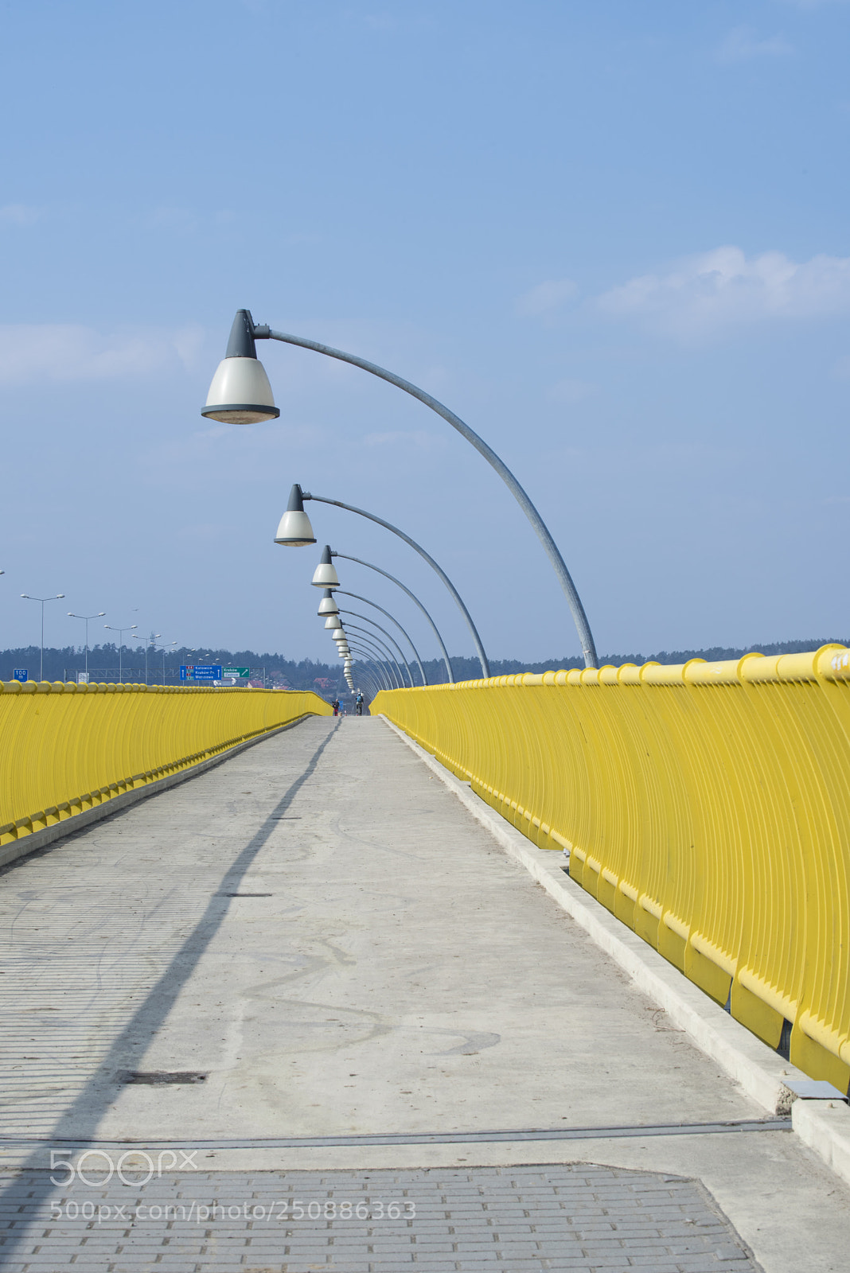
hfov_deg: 19.5
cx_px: 425
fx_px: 2477
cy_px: 636
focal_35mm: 70
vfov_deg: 28.8
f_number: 16
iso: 100
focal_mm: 70
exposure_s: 1/100
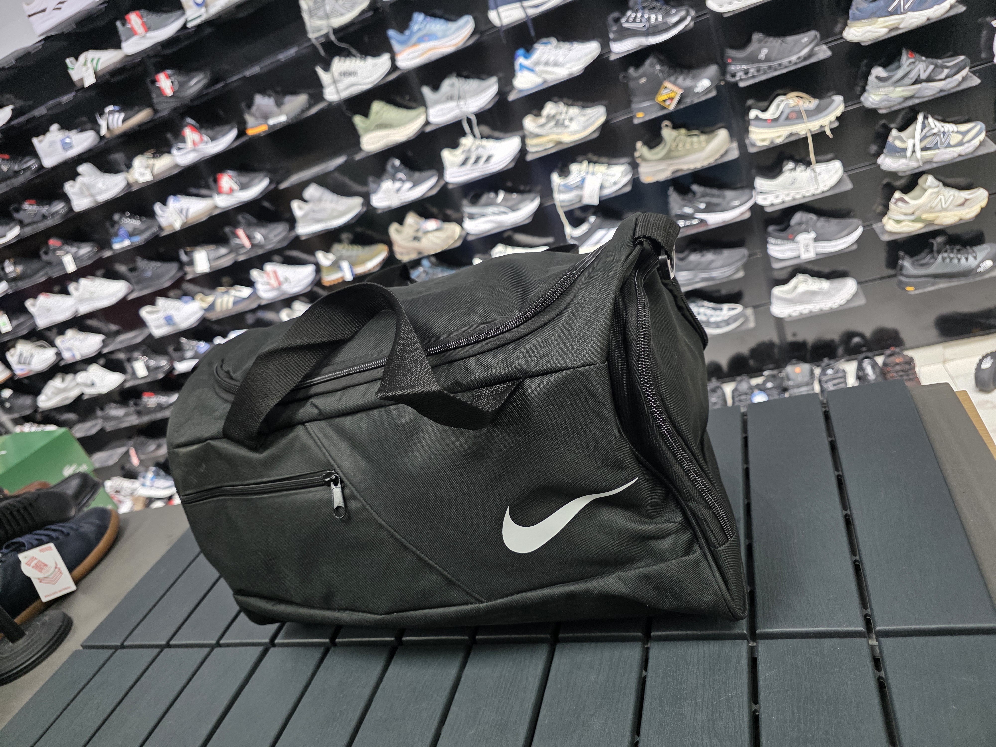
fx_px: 662
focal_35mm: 23
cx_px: 498
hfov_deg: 73.9
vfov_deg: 58.9
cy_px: 374
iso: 160
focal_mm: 6.3
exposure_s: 1/100
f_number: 1.7
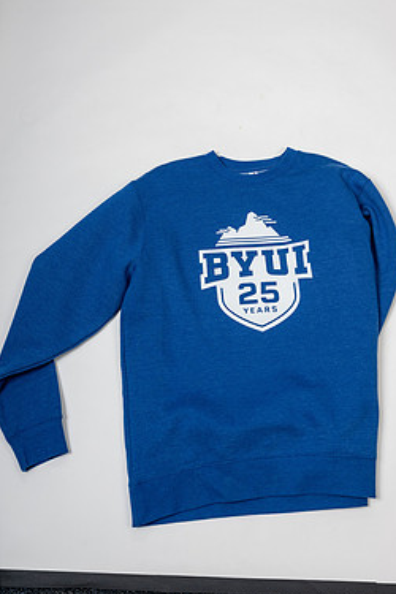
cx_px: 223
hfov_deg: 34.2
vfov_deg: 49.3
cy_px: 247
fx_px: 643
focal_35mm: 39
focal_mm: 32.5
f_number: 8
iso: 100
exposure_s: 1/160
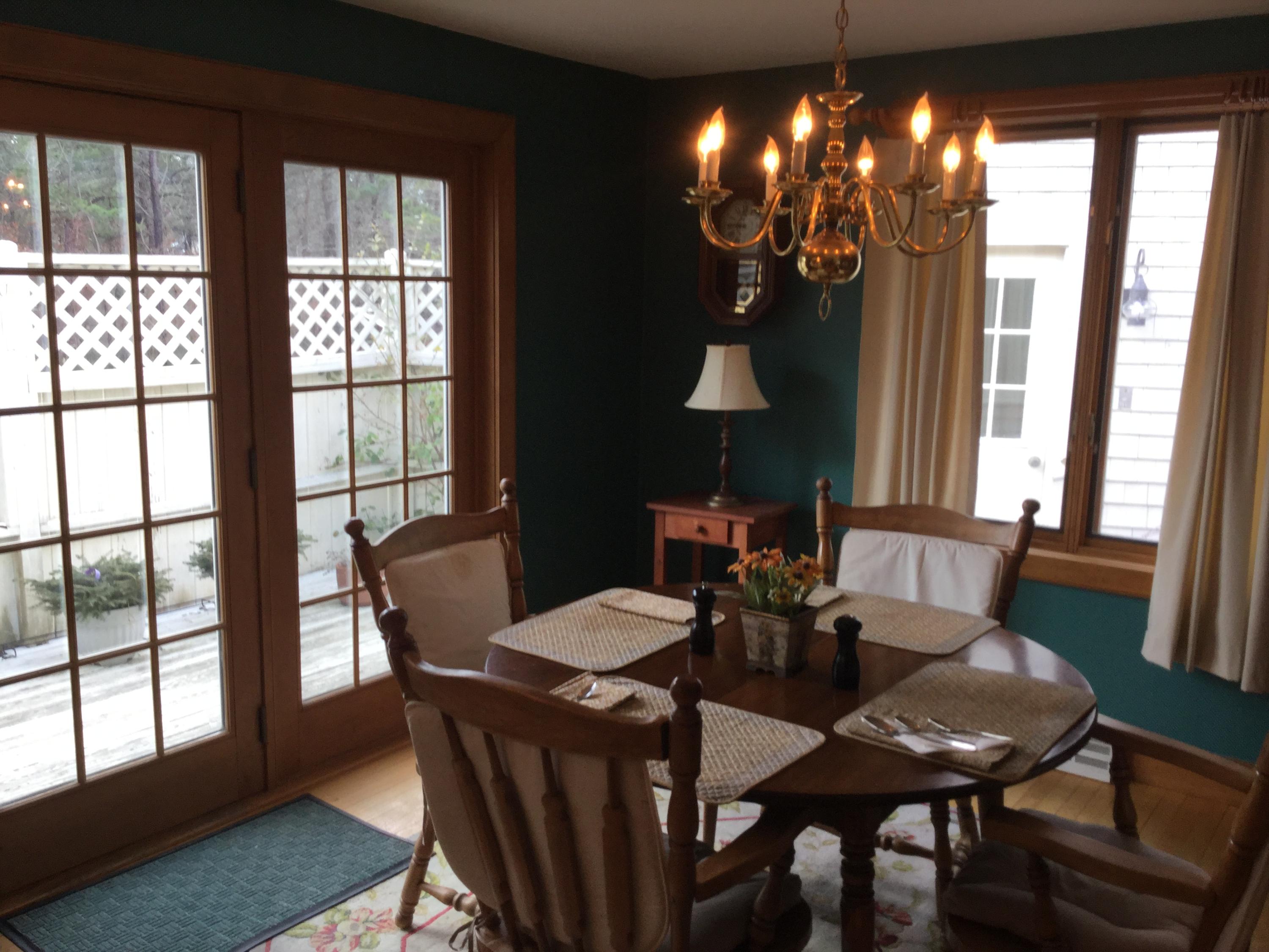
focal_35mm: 31
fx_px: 1136
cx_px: 634
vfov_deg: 45.4
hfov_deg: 58.4
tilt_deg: -8.2
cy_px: 476
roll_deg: -1.2
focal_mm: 3.3
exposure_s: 1/60
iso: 32
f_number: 2.4
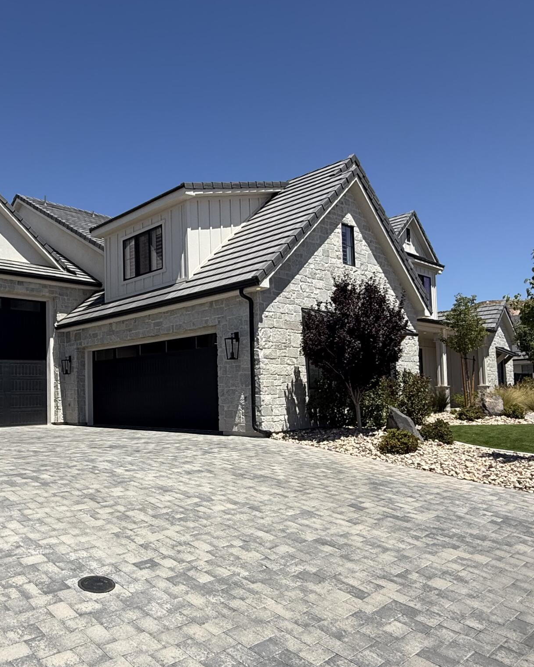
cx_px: 160
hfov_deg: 51.7
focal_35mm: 27
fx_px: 533
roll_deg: +1.4
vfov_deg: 63.9
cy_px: 372
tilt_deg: +3.3
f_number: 2.2
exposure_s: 1/2165
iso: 50
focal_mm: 2.22
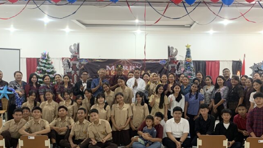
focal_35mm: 45
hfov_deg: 45.2
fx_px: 314
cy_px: 88
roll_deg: +1.1
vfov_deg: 26.5
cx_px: 160
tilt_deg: -1.7
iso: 320
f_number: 1.8
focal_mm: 4.25
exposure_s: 1/60
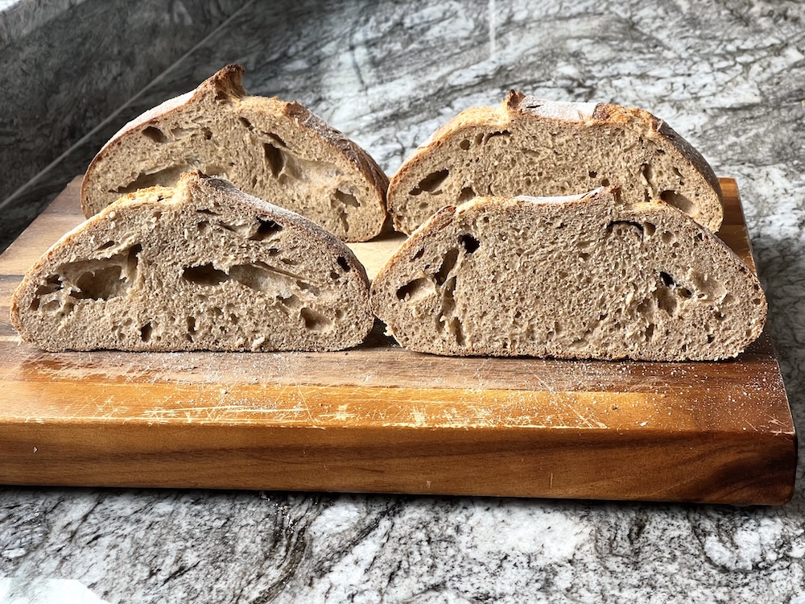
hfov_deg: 30.3
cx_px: 402
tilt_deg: -23.8
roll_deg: +2.6
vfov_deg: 22.9
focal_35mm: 64
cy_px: 302
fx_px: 1488
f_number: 2.2
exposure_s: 1/99
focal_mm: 7.5
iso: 80
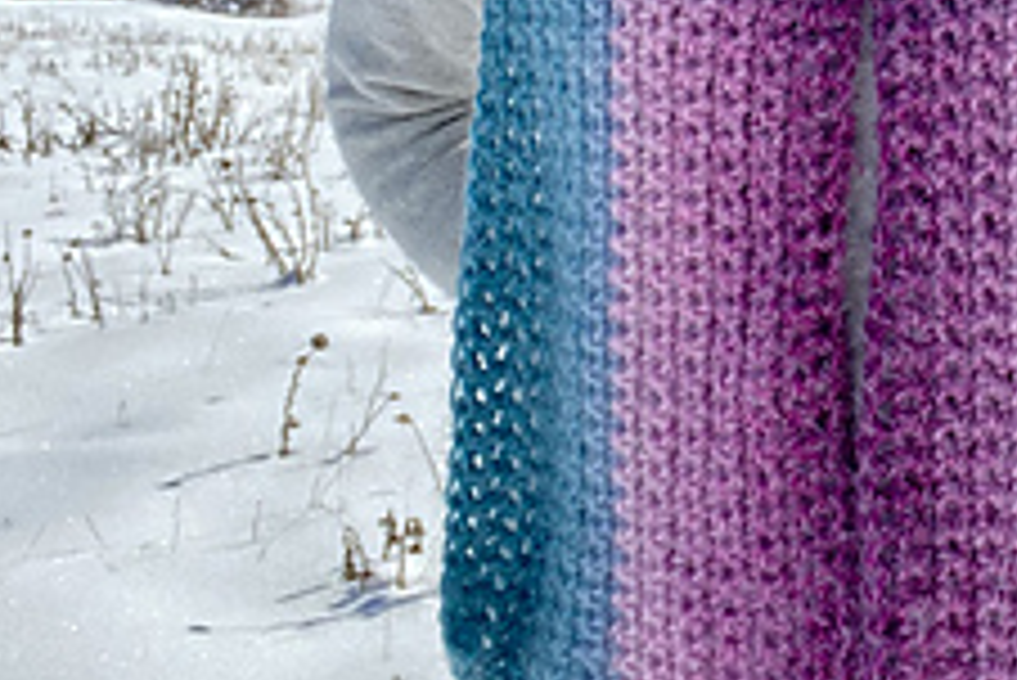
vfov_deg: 19.0
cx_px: 940
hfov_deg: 28.0
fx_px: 1950
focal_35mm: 69
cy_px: -52
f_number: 2.2
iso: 25
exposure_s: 1/1284
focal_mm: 2.71
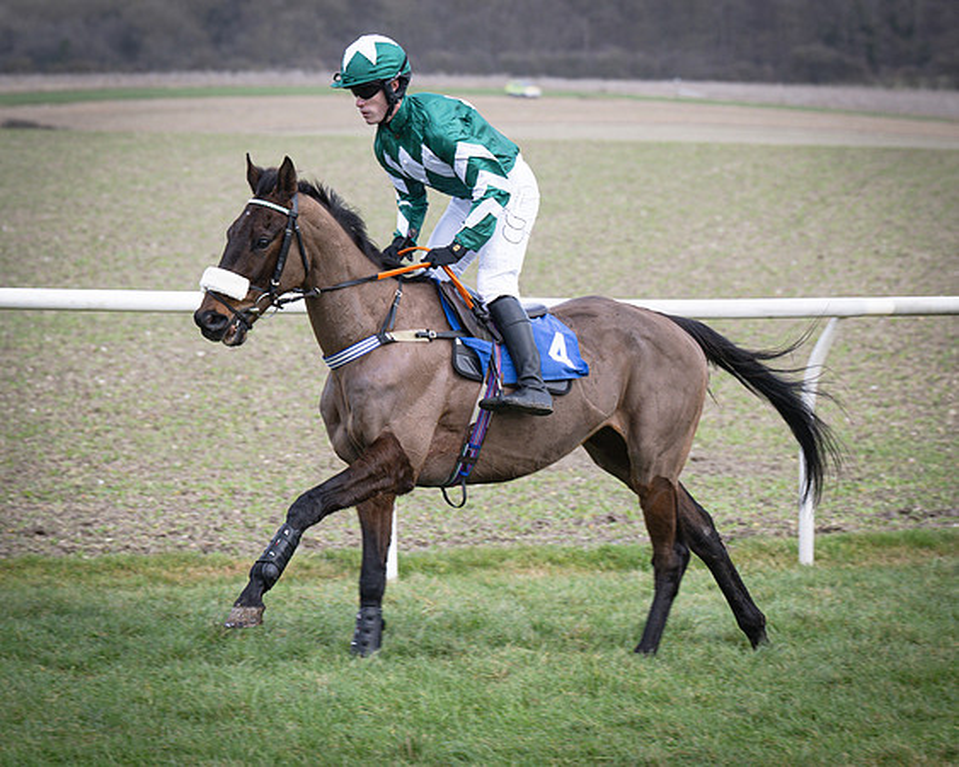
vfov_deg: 6.5
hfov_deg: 8.1
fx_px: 6778
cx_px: 410
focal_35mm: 239
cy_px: 389
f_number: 4
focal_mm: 102
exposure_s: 1/640
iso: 200
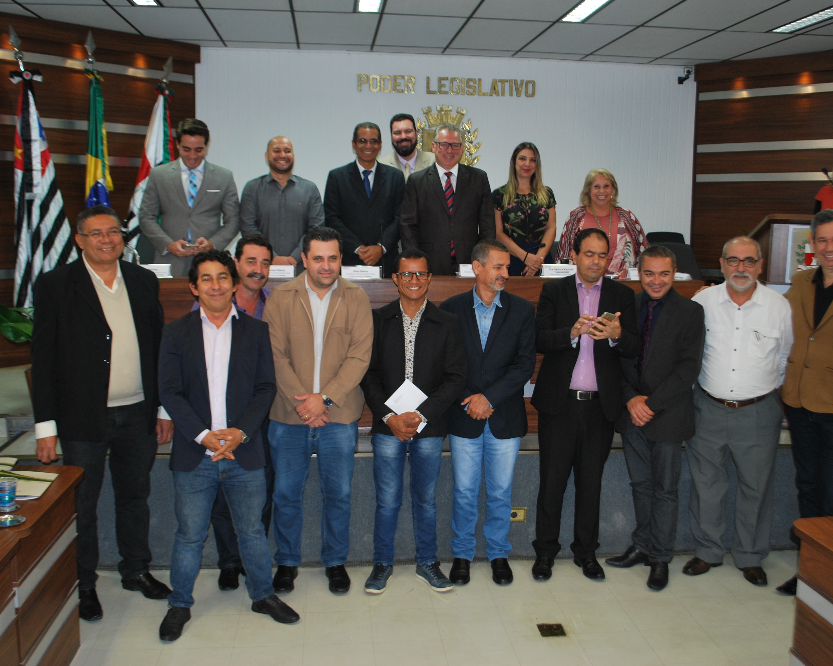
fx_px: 838
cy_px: 336
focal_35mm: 34
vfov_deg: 43.4
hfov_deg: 52.8
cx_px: 406
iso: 200
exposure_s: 1/60
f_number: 3.8
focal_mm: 20
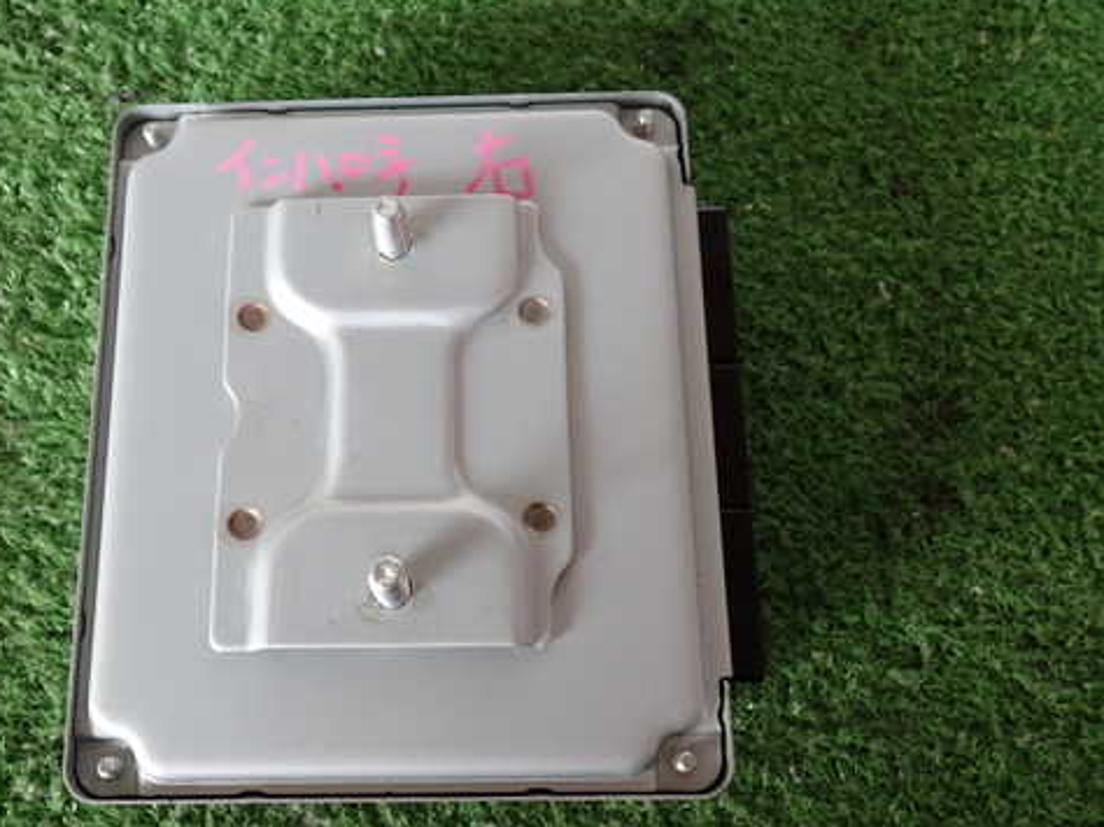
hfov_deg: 48.7
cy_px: 440
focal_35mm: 38
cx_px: 445
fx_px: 1211
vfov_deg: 37.7
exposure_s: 1/60
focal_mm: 5.4
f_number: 2.3
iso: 160
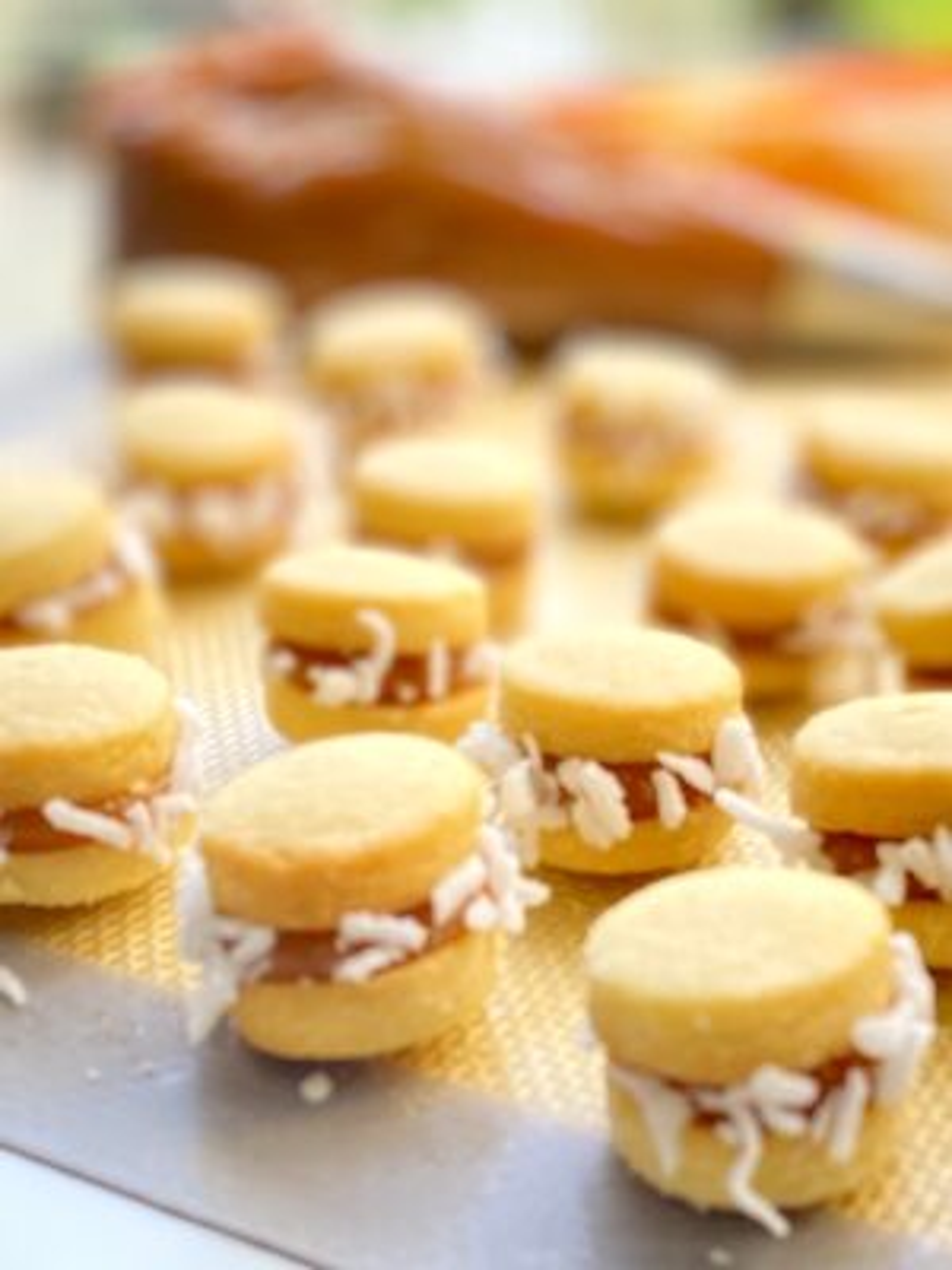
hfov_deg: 53.1
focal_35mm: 26
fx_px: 953
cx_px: 476
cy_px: 635
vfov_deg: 67.3
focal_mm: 4.25
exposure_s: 1/152
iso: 32
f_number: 1.8
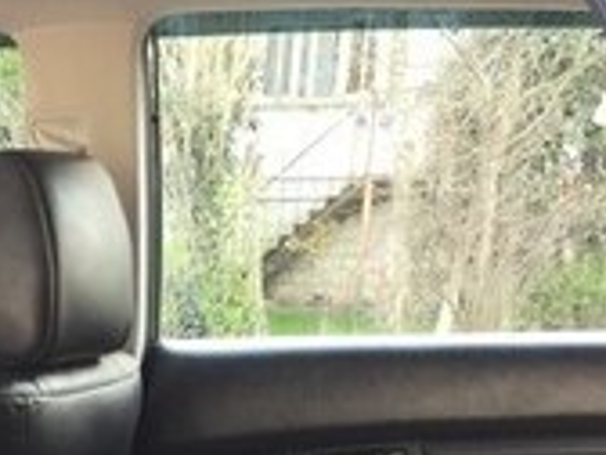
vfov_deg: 12.2
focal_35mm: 114
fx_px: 1996
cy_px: 731
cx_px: -271
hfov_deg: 16.0
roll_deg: -1.5
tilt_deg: -15.8
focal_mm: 4.15
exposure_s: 1/50
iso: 40
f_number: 2.2
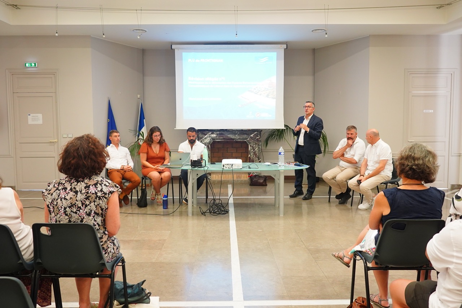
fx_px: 385
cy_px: 154
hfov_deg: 61.9
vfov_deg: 43.6
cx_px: 231
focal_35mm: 30
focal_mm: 20
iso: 1600
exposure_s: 1/50
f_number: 3.5
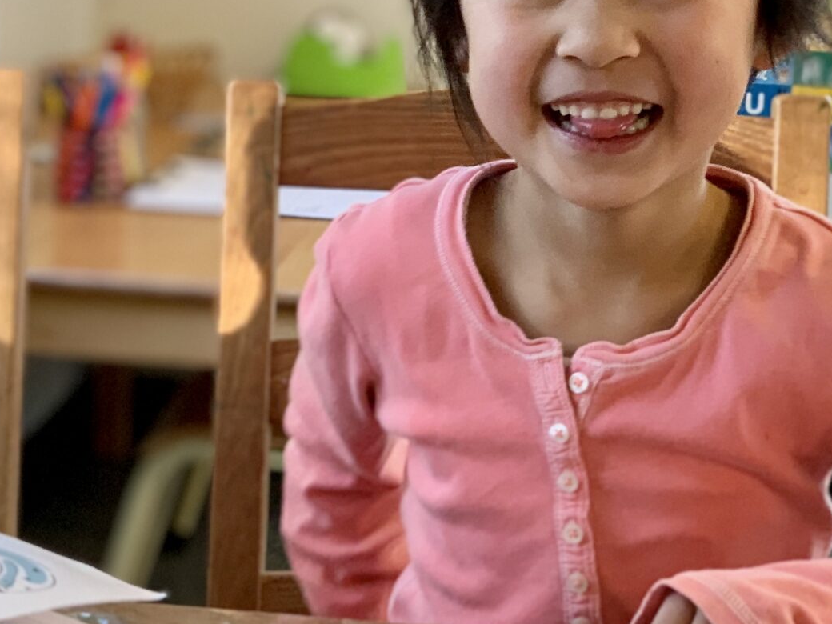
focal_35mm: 128
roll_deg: -0.7
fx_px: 3076
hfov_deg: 15.2
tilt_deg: -11.3
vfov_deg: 11.6
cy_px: 272
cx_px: 44
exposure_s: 1/50
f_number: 2.4
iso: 100
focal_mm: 6
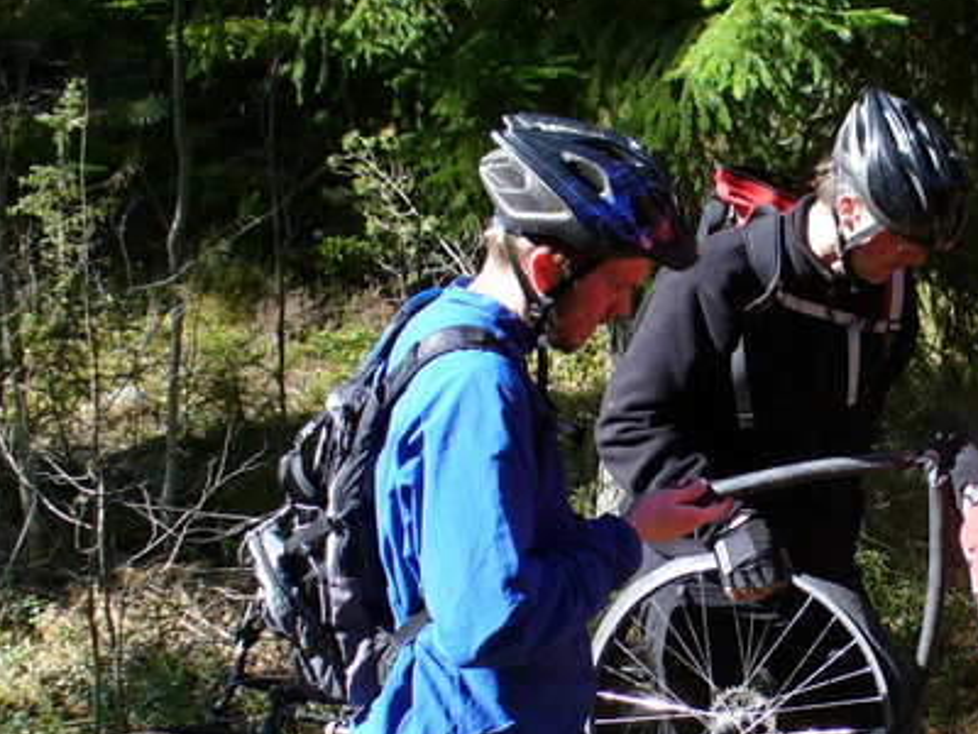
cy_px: 577
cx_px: 812
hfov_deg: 25.8
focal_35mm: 74
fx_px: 2091
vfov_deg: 19.7
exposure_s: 1/200
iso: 64
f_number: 2.8
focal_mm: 6.1
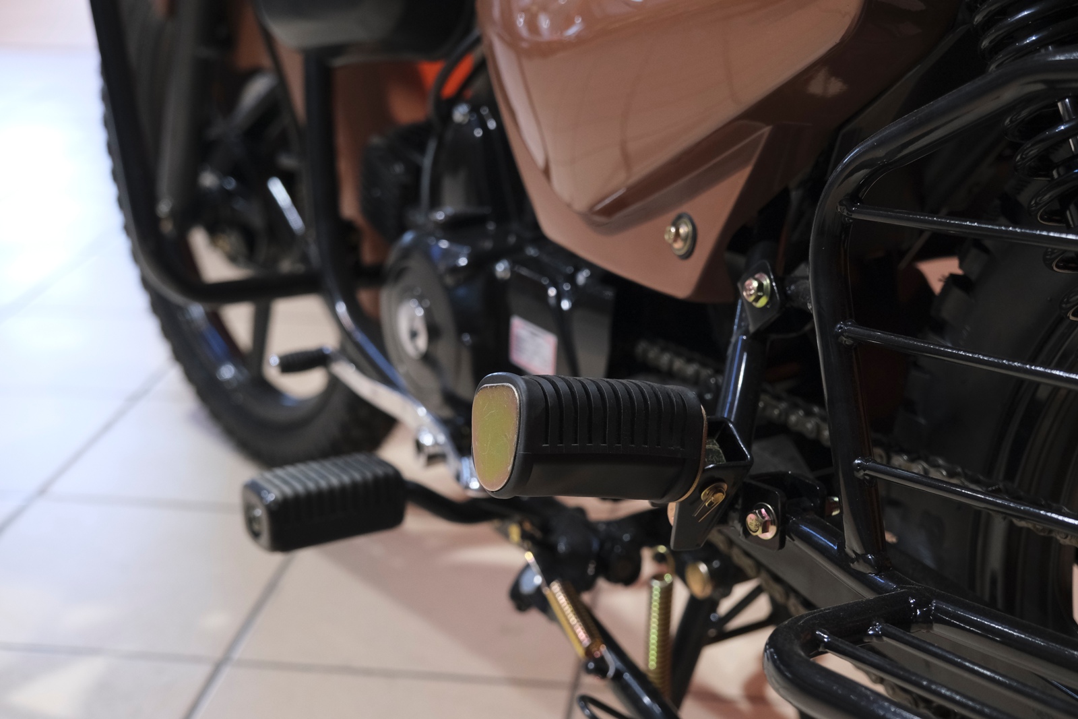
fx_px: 1467
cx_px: 539
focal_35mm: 49
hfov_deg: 40.3
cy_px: 360
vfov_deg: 27.5
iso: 1600
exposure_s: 1/100
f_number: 4
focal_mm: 32.5
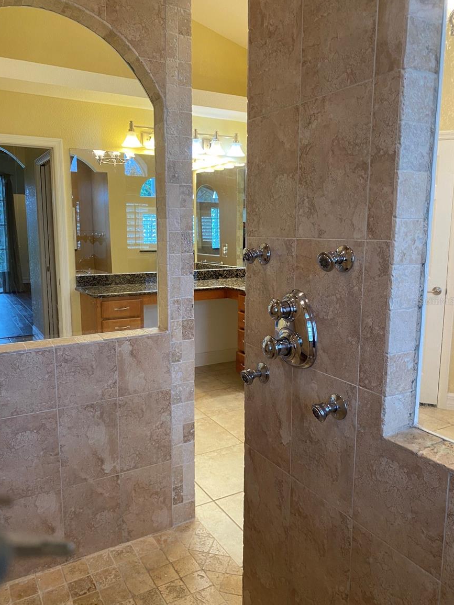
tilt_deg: -7.5
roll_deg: -0.2
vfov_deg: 65.3
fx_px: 472
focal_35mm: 27
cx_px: 220
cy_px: 301
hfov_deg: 51.3
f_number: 1.8
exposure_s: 1/60
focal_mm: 4.25
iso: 80
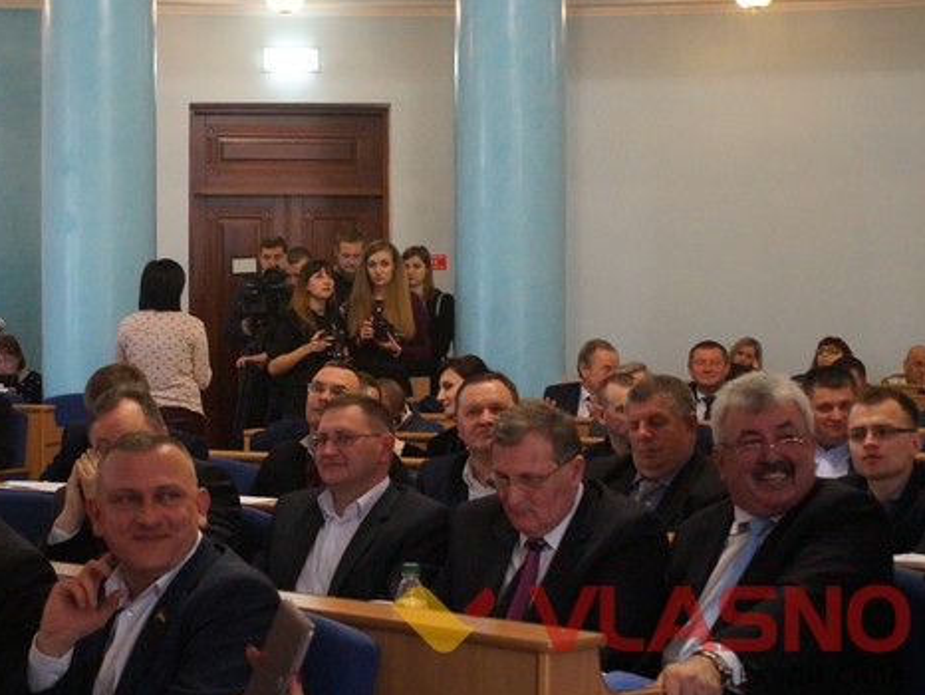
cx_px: 272
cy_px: 350
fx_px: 2024
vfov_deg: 19.5
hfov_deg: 25.5
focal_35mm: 76
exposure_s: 1/60
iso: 3200
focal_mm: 35
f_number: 5.6
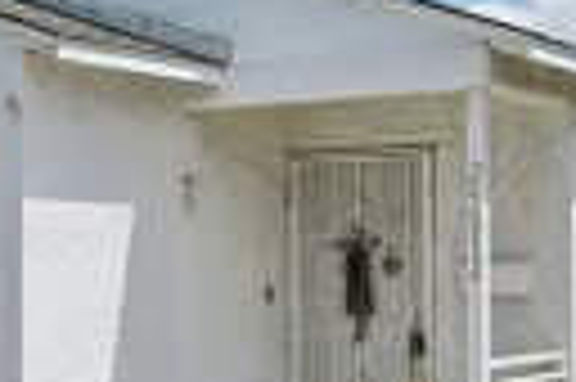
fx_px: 1534
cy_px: 281
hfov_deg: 21.1
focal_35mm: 96
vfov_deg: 14.2
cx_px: 166
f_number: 8
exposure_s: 1/1600
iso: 400
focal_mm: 24
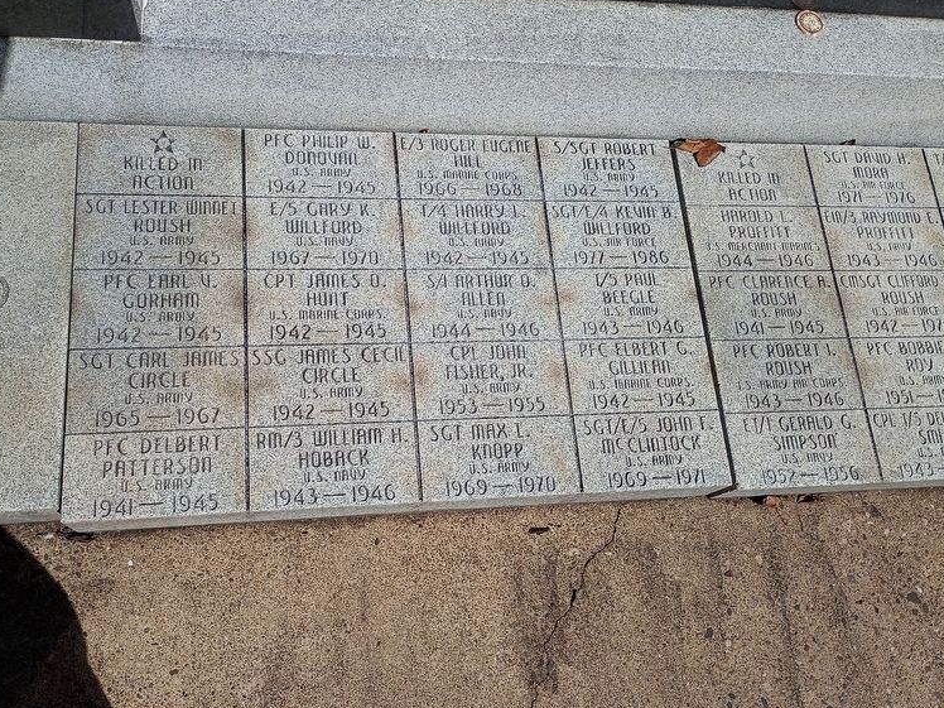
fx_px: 845
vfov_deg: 45.4
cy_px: 345
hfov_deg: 58.3
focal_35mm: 31
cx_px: 451
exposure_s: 1/1992
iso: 102
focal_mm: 4.27
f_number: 1.8
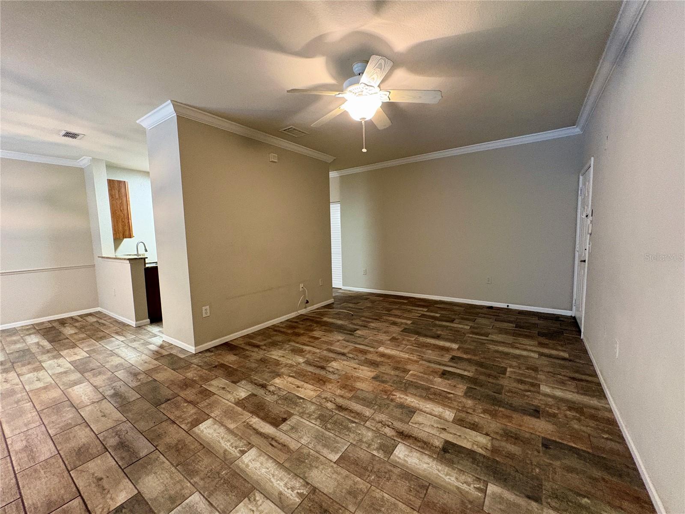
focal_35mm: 14
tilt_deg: -3.4
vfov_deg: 85.7
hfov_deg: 102.1
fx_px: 277
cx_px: 342
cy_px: 257
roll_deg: +1.4
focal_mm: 2.22
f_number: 2.2
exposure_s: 1/60
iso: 500
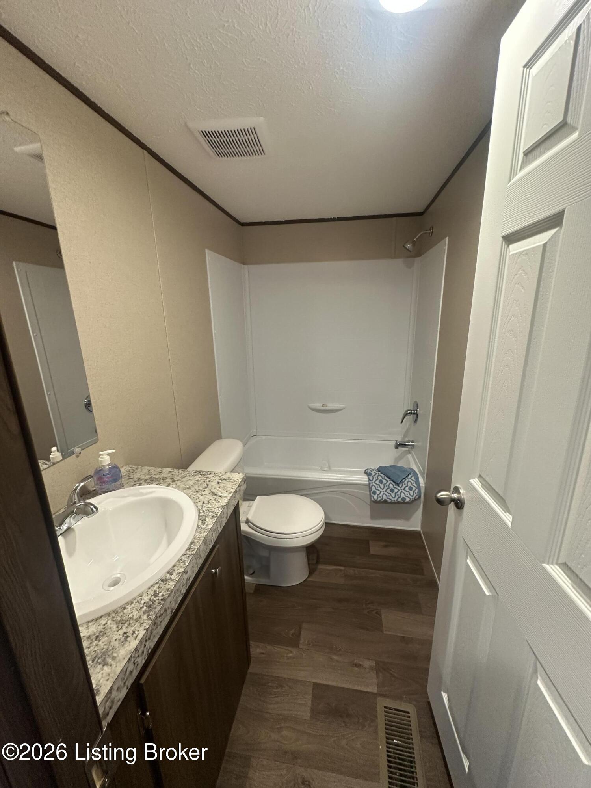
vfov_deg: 102.1
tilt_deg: -12.3
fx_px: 319
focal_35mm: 14
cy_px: 394
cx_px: 296
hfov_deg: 85.7
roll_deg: +0.2
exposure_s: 1/120
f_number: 2.2
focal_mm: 2.22
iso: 320
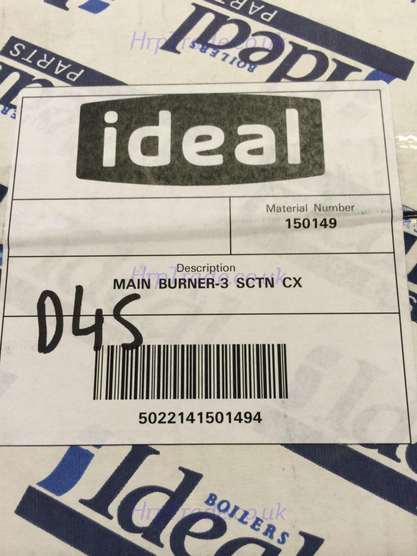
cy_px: 278
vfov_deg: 60.0
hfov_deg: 46.8
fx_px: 482
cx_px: 208
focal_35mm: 30
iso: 125
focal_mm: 4.12
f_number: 2.2
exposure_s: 1/33
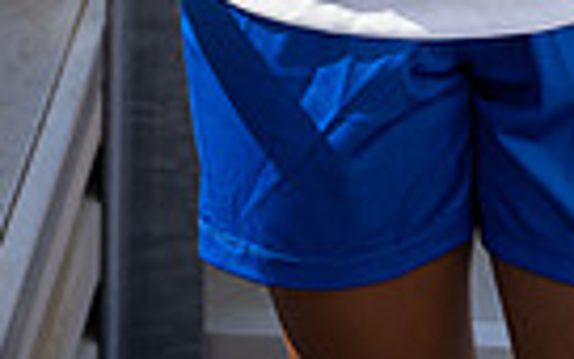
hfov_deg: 14.1
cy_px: -570
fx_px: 2315
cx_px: 257
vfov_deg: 8.0
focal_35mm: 148
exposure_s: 1/200
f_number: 4.5
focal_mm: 44
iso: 50
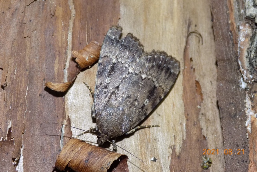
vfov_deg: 11.1
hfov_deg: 16.5
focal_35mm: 124
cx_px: 128
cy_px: 77
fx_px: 885
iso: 200
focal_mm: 20.9
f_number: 4.8
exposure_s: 1/30
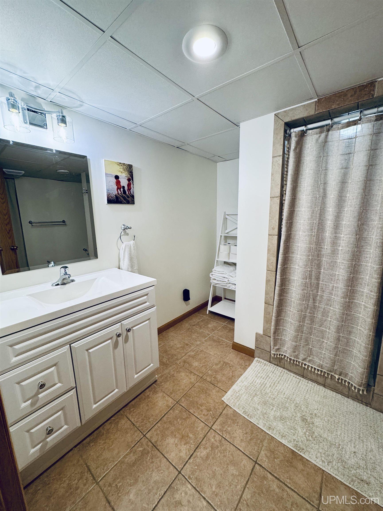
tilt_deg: -10.9
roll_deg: +2.0
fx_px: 207
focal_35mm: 14
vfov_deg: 102.1
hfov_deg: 85.7
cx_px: 192
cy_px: 256
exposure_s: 1/120
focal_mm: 2.22
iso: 250
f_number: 2.2
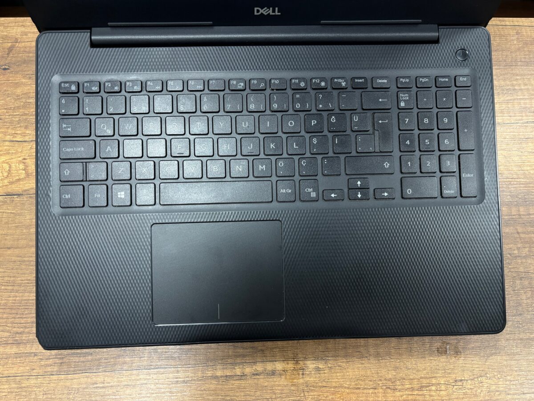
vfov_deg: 53.1
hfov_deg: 67.3
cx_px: 267
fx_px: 401
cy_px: 200
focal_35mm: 26
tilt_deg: -68.5
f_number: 1.6
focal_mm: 5.96
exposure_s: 1/50
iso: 250
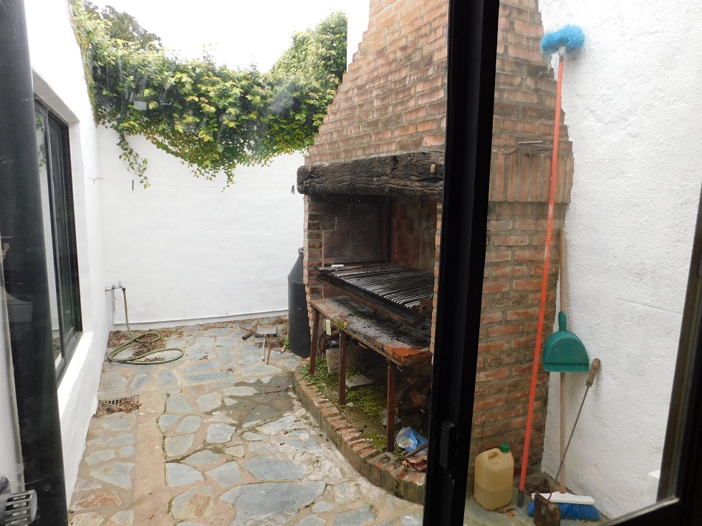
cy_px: 263
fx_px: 466
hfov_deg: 73.9
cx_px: 351
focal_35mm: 23
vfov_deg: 58.9
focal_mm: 4
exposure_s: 1/125
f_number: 3
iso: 125
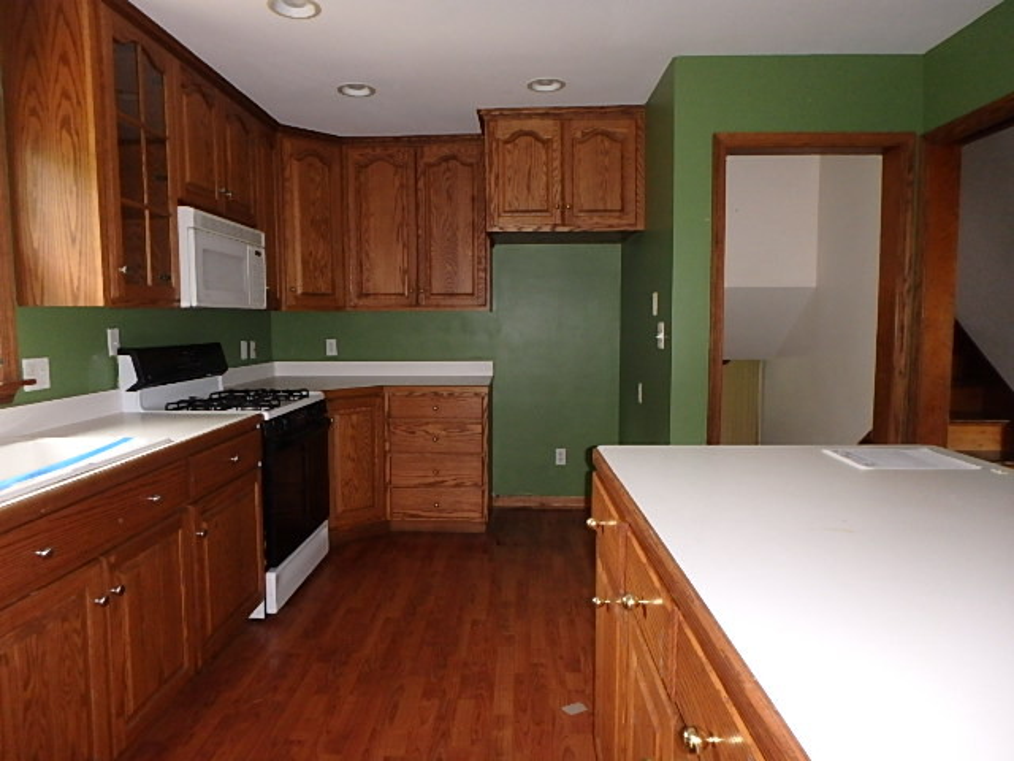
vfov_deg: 63.4
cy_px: 380
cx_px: 507
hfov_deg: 79.0
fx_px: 615
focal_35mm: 21
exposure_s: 1/30
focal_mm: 3.7
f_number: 3.5
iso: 400
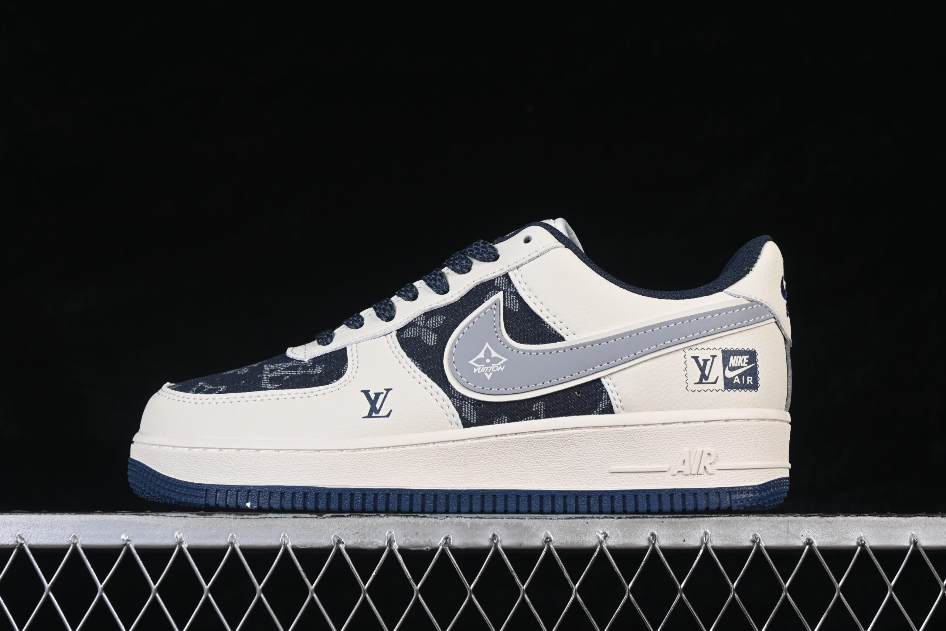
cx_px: 473
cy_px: 316
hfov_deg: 27.0
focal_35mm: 75
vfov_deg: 18.2
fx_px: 1971
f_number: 8
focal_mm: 50
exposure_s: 1/60
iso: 160
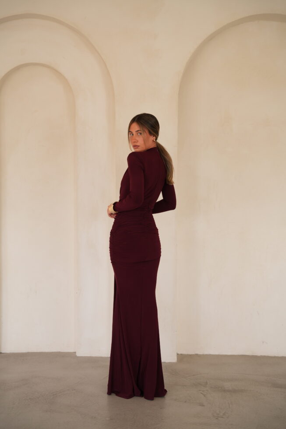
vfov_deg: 40.3
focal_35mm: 49
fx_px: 585
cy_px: 214
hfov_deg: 27.5
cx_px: 143
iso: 320
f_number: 3.5
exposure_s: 1/250
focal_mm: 49.1
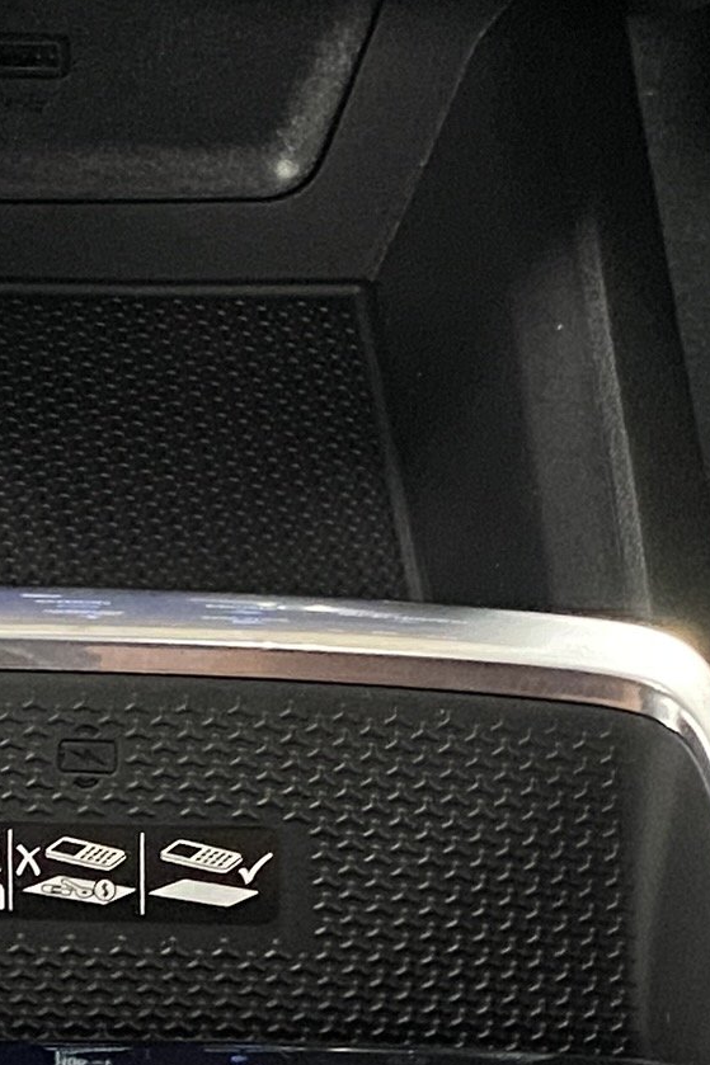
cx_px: -150
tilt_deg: -50.0
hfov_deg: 10.4
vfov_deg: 15.7
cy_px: 798
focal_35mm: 130
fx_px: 3847
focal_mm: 4.25
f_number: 1.8
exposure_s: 1/30
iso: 1000
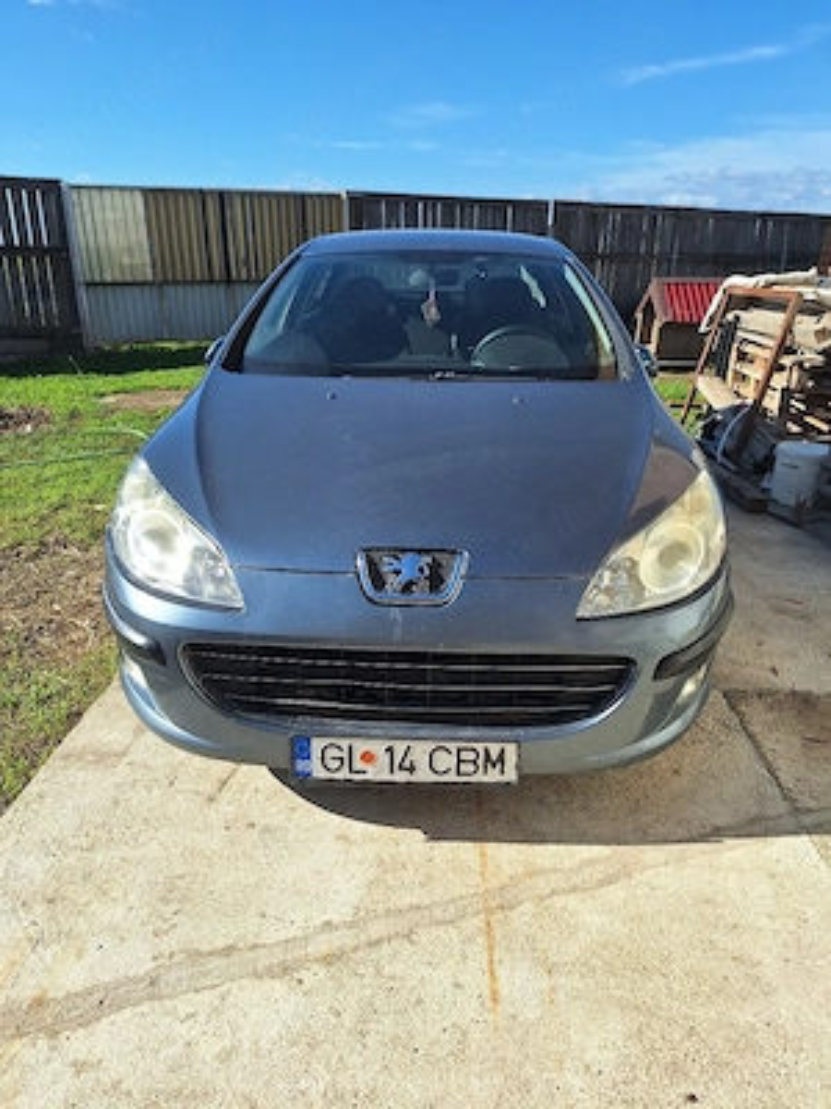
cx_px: 416
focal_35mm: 23
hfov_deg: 58.9
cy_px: 554
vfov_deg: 73.9
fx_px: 736
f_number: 1.8
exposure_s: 1/2500
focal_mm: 5.54
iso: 40
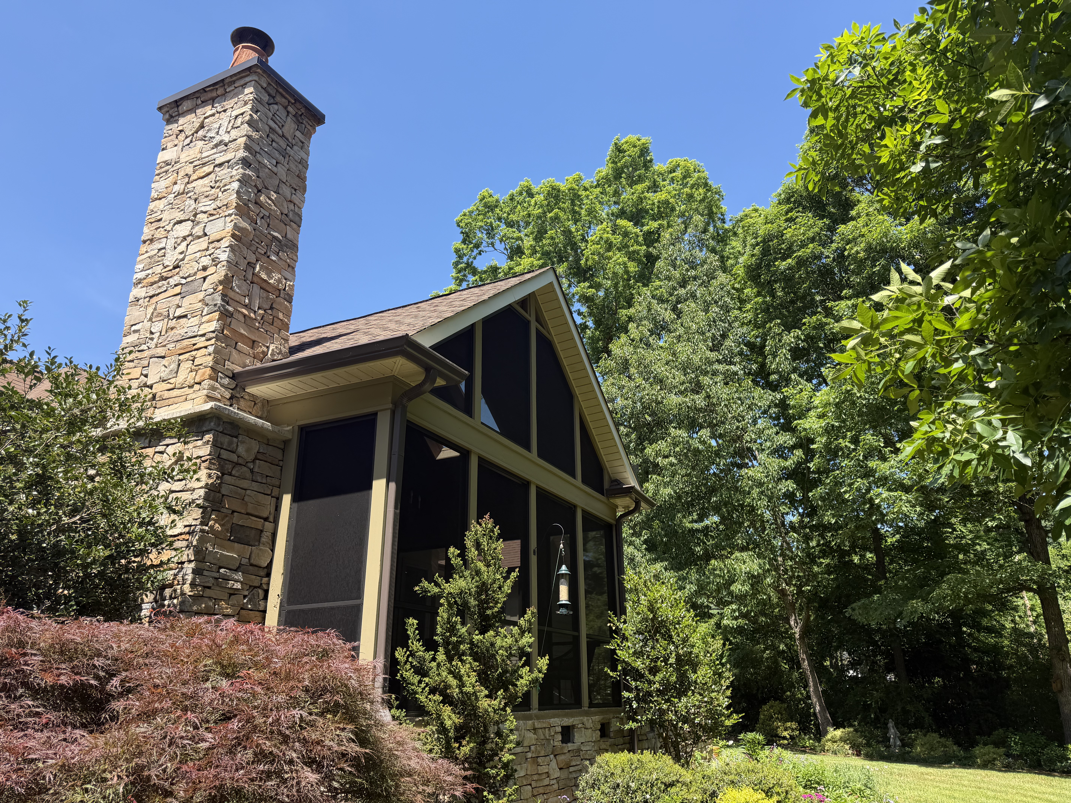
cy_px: 402
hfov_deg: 71.6
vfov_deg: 56.8
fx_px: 743
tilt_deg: +21.2
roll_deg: +1.8
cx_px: 536
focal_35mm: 24
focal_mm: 6.76
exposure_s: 1/1553
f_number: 1.78
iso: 80
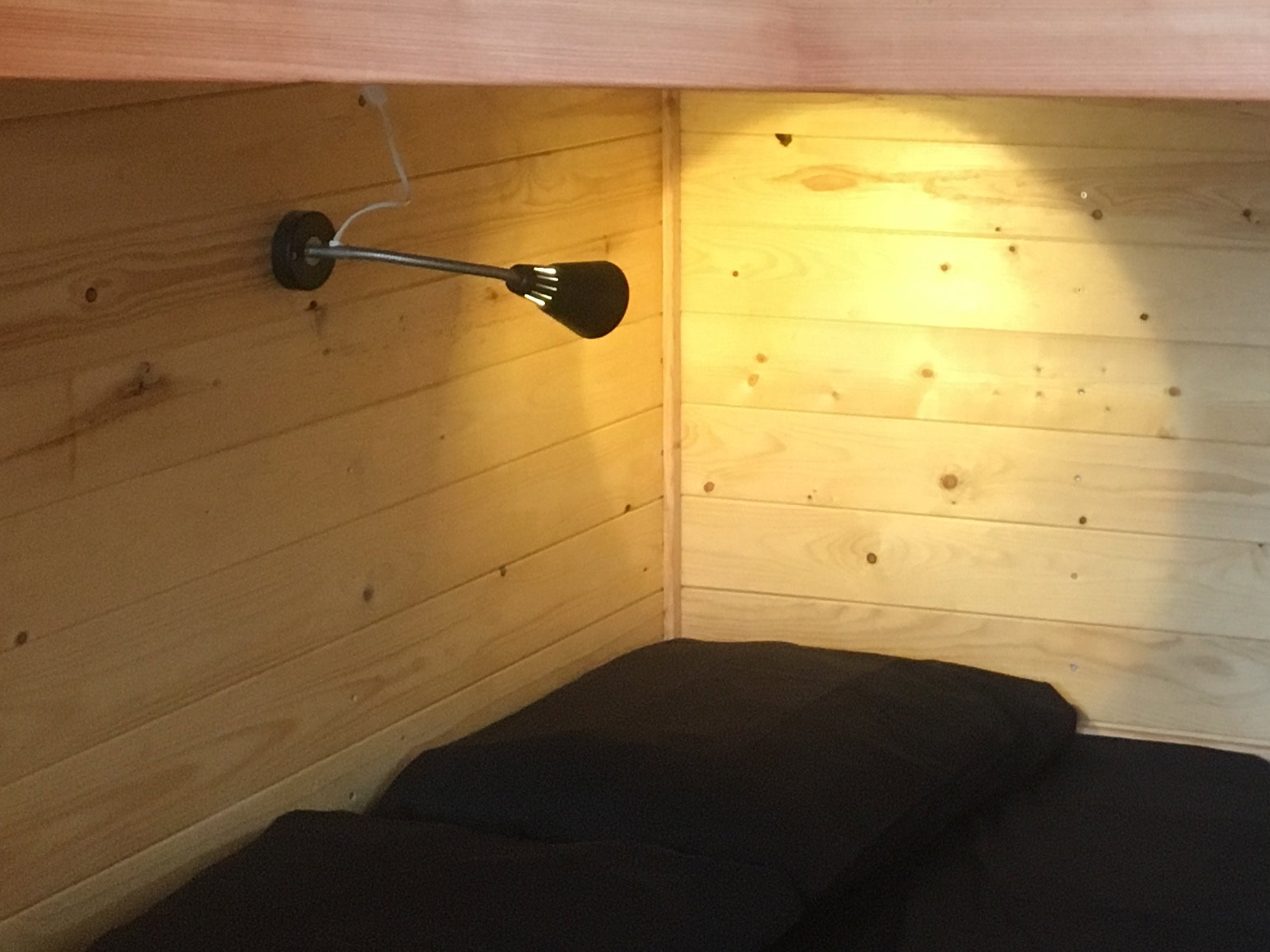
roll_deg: -0.2
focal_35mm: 75
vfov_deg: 19.1
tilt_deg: -1.5
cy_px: 8
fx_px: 2751
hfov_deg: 25.1
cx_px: 1189
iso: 200
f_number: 2.2
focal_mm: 4.15
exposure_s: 1/20
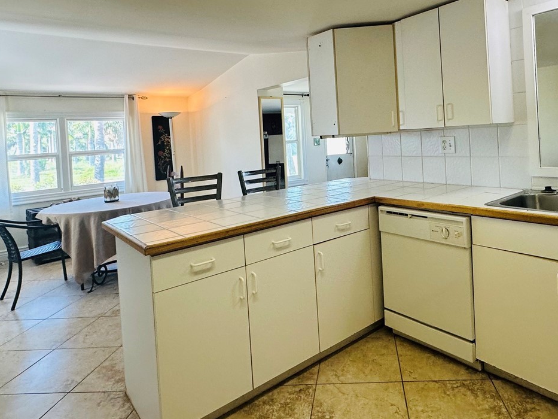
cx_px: 341
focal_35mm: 24
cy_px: 139
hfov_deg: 70.7
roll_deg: +4.1
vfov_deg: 55.6
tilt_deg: +0.8
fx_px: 387
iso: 160
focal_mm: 2.22
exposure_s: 1/120
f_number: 2.2
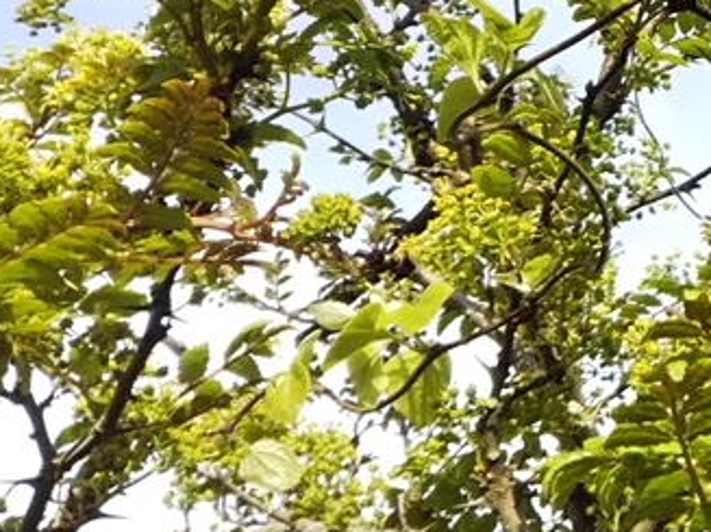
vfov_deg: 12.9
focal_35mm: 110
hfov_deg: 15.6
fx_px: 2259
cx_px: 1239
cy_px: -219
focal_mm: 4
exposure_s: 1/404
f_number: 2.2
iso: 20
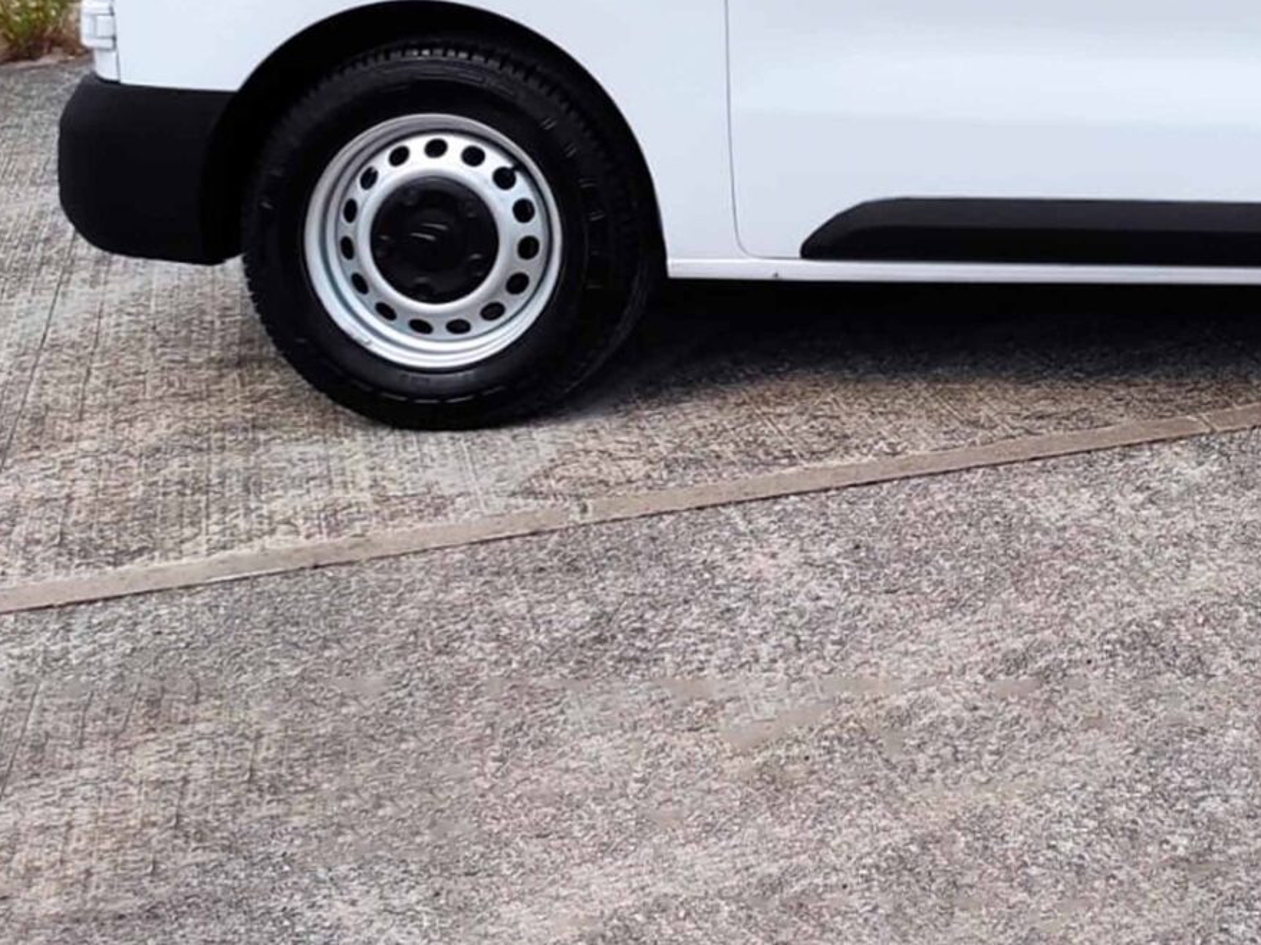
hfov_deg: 30.1
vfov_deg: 24.2
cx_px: 1453
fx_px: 2039
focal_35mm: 56
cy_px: -124
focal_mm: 6.86
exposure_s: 1/3200
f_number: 1.8
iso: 80
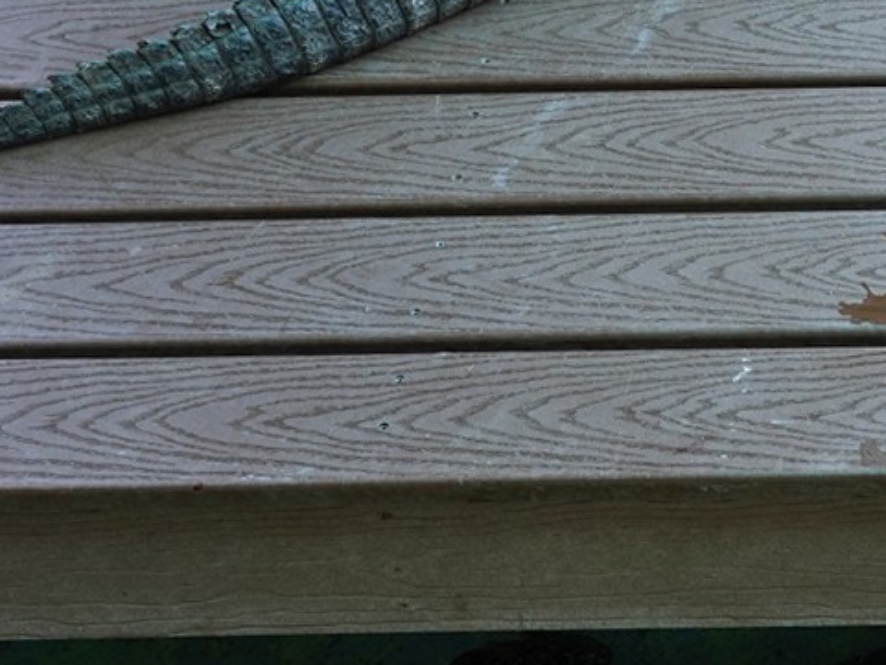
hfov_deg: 15.6
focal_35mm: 116
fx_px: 2970
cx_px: 1345
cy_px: 262
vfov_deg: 12.8
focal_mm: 29
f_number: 6.3
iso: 400
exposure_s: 1/100
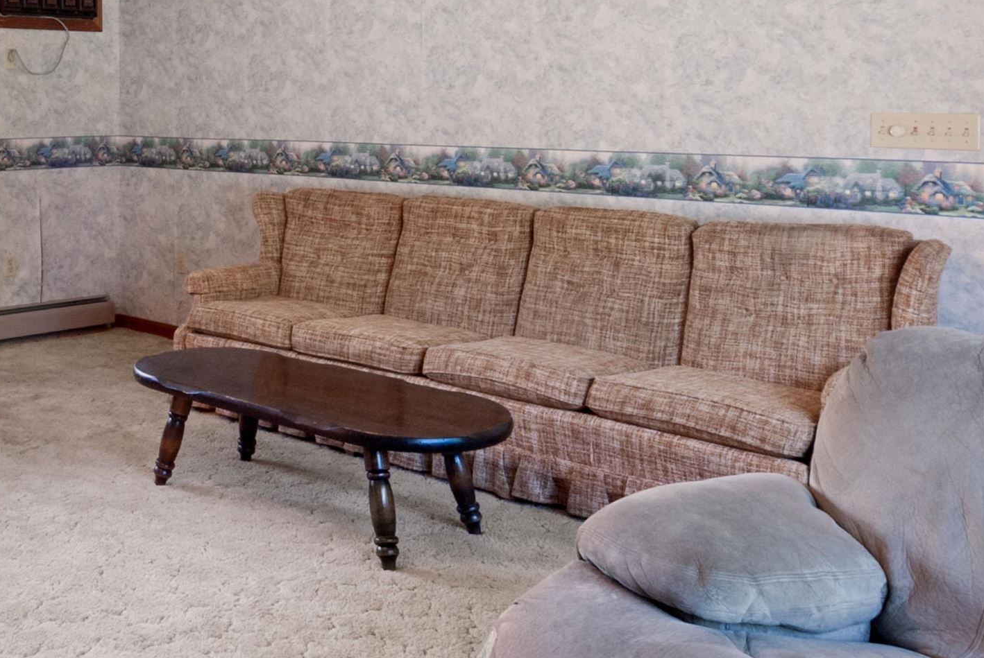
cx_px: 104
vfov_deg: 34.1
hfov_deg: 45.1
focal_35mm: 39
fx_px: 1067
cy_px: 239
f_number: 20
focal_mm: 12
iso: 200
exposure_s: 3.6
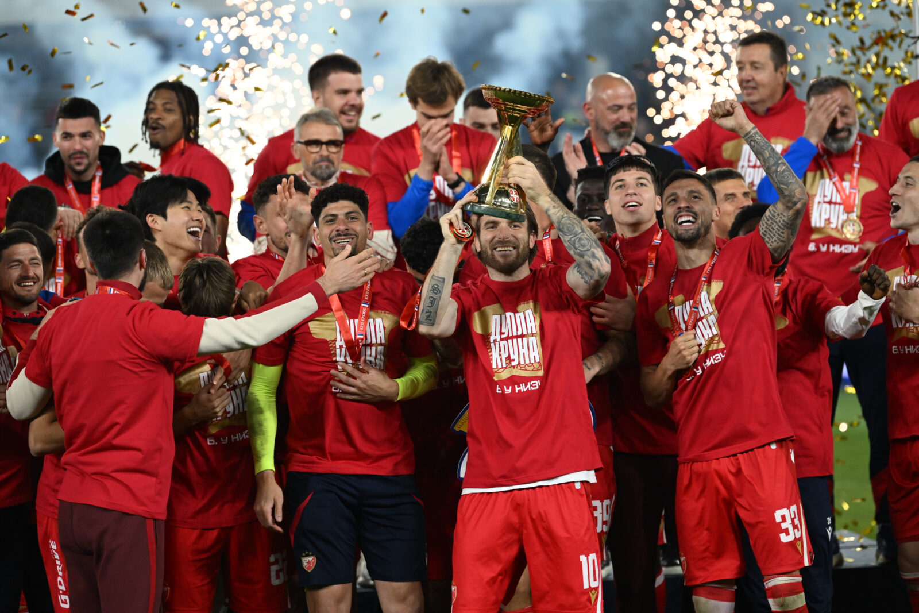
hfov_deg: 11.4
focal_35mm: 180
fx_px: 4595
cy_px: 306
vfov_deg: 7.6
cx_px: 460
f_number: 4
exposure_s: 1/1600
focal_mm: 180
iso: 3200
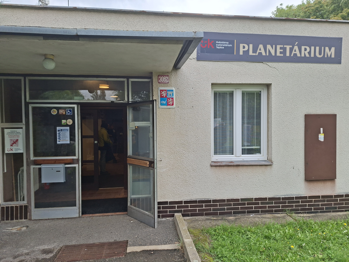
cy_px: 131
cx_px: 174
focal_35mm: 23
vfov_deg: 58.9
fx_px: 232
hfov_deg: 73.9
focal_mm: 5.54
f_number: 1.8
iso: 50
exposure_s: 1/298
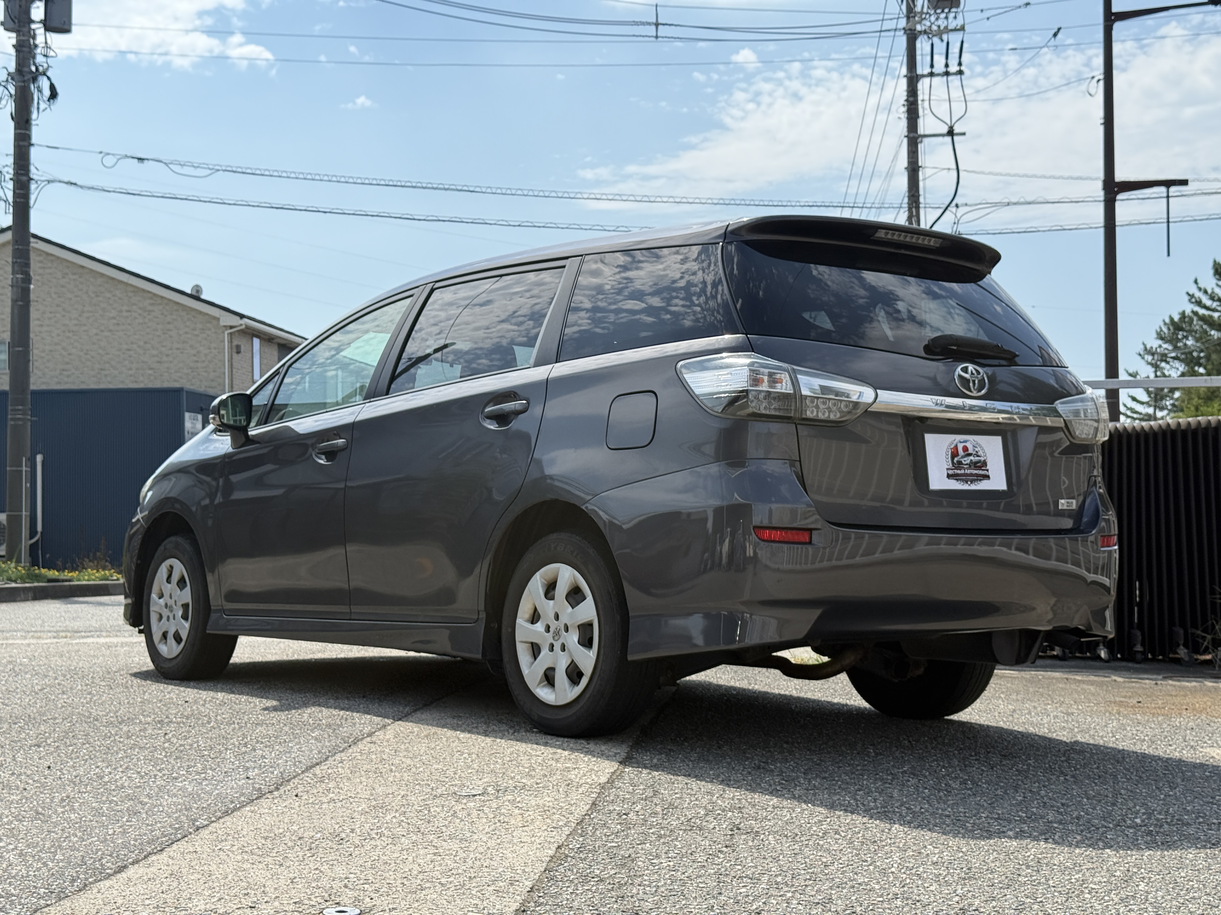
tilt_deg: +2.6
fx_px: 1693
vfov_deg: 30.3
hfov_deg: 39.7
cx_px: 610
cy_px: 458
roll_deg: +0.4
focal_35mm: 48
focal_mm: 6.76
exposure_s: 1/4587
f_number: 1.78
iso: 80
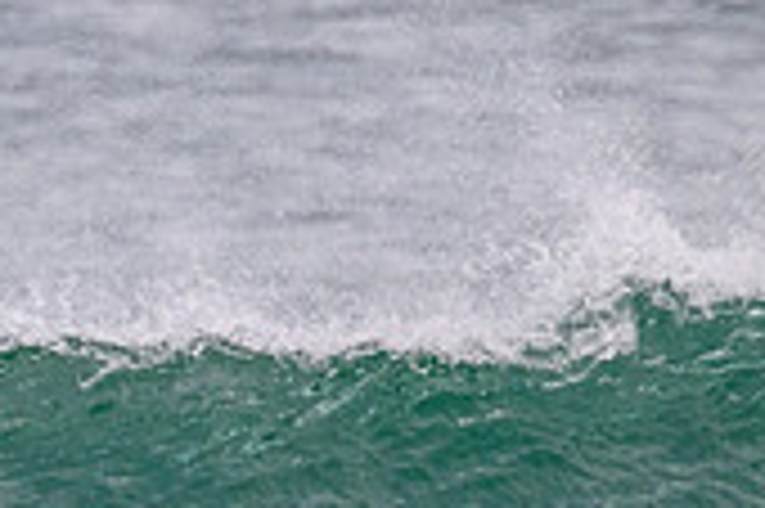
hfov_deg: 0.8
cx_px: -122
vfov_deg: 0.5
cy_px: 722
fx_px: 58019
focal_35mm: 2733
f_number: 11
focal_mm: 800
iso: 2000
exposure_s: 1/2000
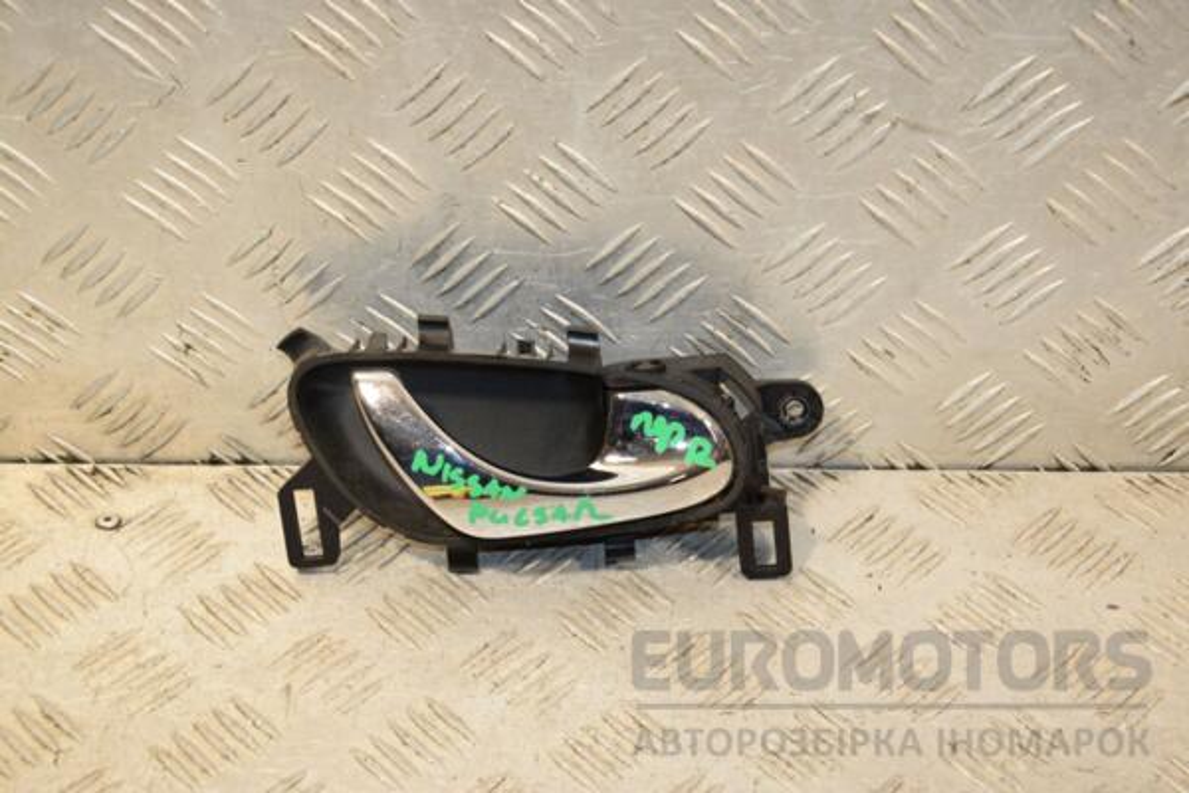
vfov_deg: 18.2
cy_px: 396
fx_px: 2477
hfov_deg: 27.0
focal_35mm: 75
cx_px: 594
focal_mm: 50
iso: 800
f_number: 7.1
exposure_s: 1/200
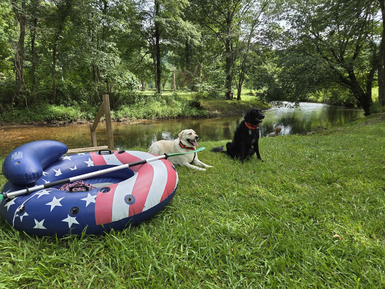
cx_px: 192
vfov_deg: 58.9
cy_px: 144
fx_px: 256
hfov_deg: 73.9
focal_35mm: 23
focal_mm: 5.4
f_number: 1.8
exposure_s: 1/1005
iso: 80
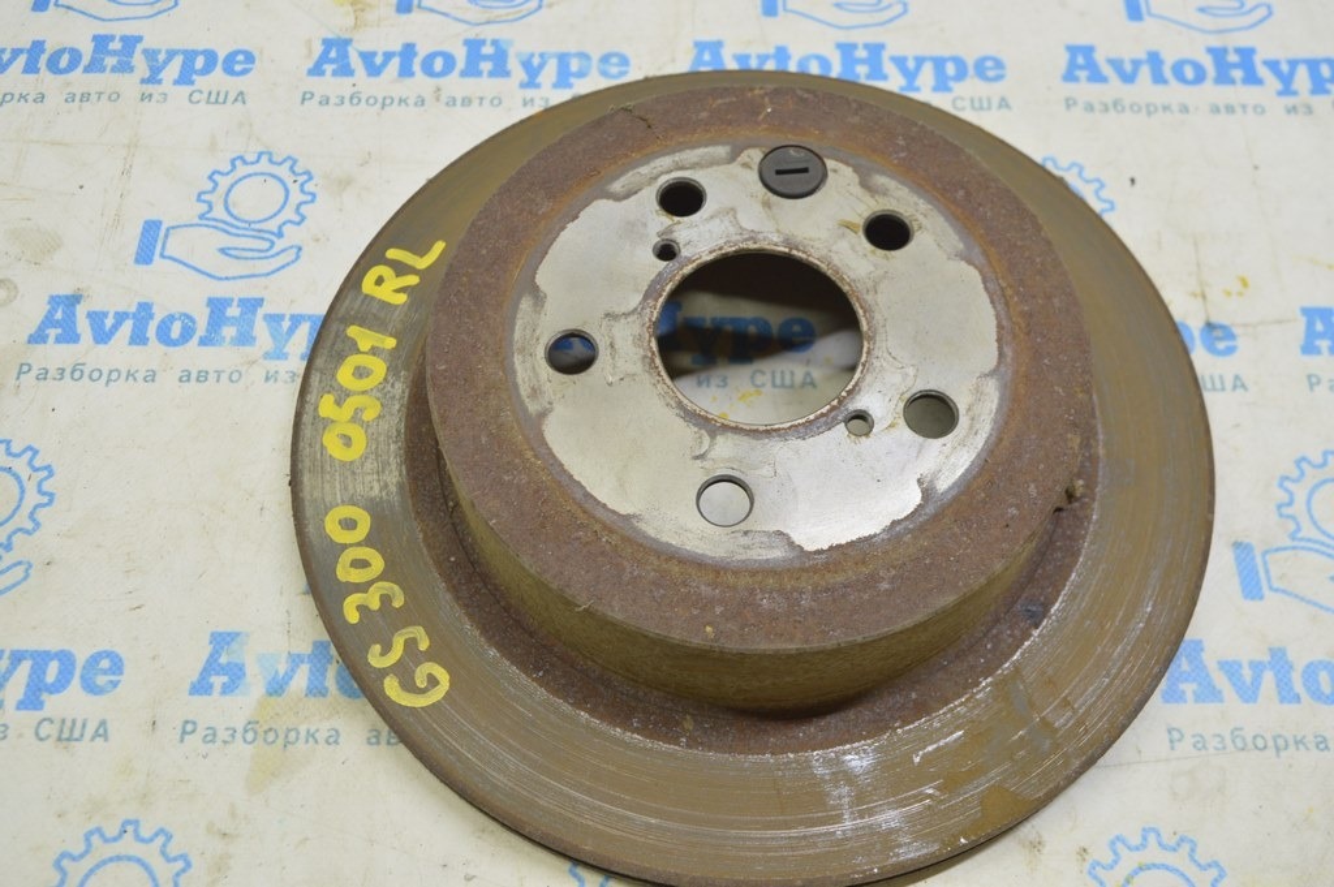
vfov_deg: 36.8
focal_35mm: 36
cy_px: 444
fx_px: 1333
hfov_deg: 53.2
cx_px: 667
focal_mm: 24
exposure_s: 1/20
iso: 400
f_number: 5.6
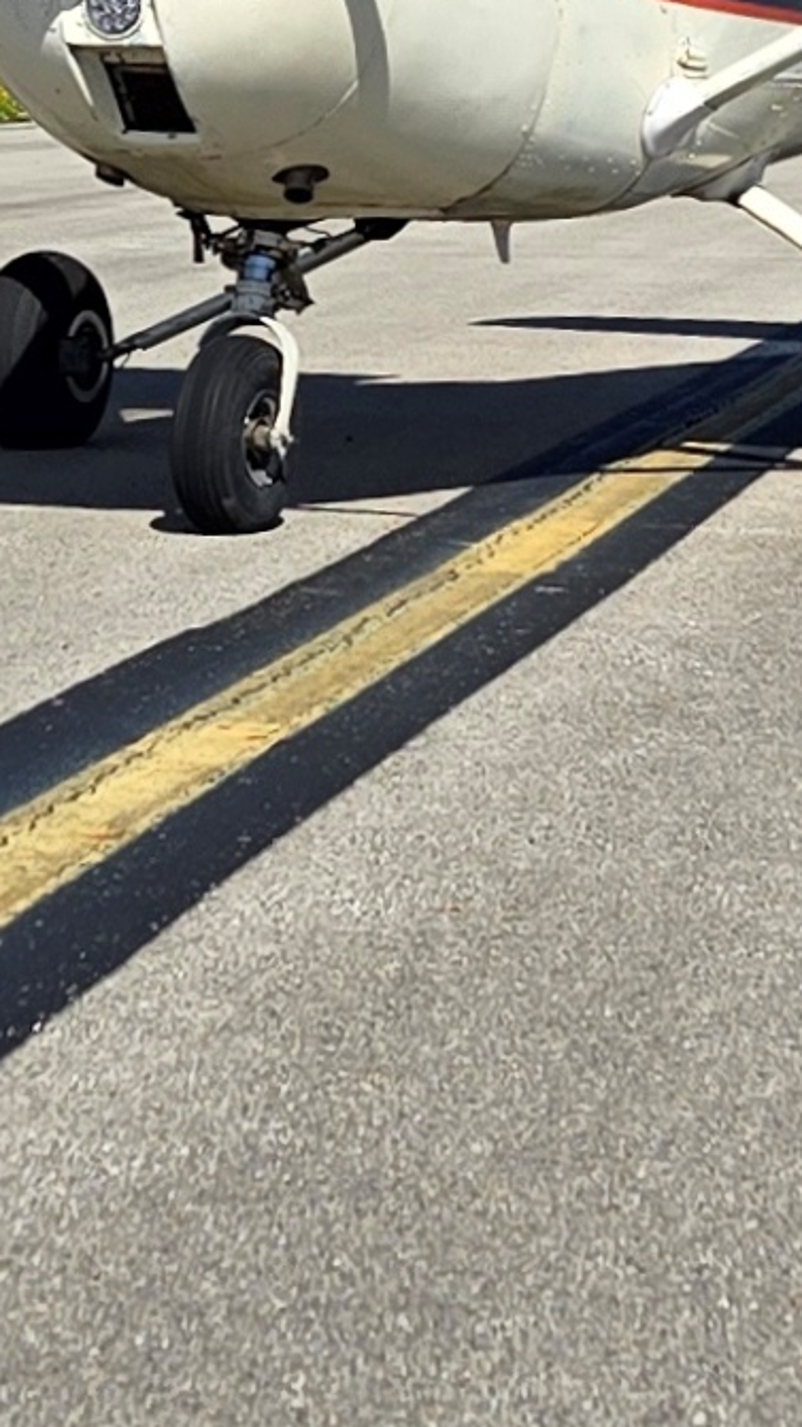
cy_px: -155
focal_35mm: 93
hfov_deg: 12.7
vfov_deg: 21.7
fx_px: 3519
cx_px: 972
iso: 25
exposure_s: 1/2767
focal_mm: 5.4
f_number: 1.8
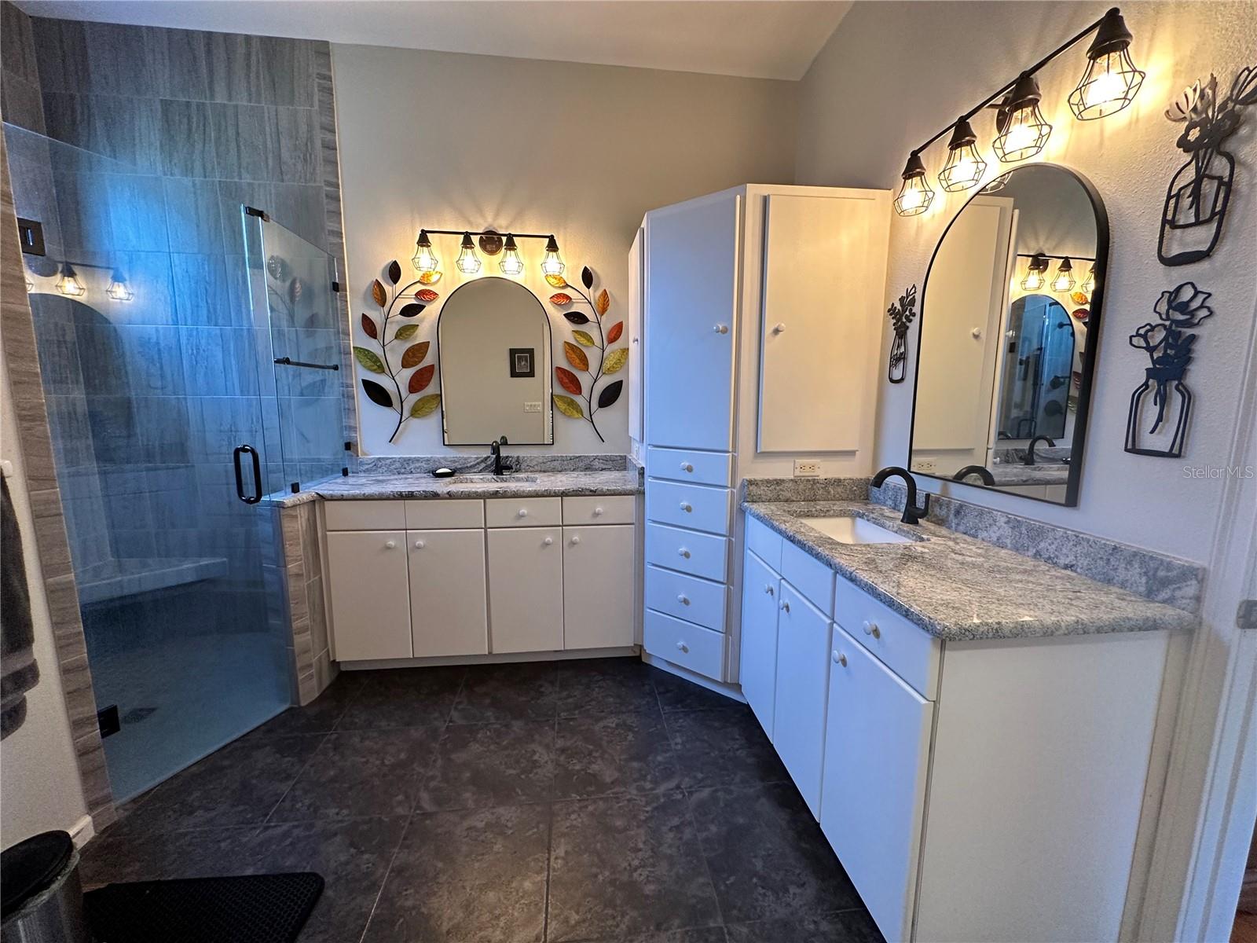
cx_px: 628
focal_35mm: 14
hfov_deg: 102.1
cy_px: 472
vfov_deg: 85.7
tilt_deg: -8.2
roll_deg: -0.9
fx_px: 508
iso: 250
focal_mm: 2.22
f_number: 2.2
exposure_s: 1/60
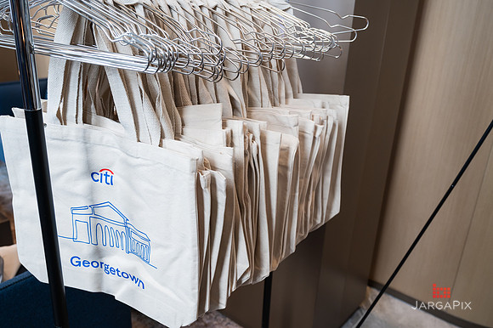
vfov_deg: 42.0
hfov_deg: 60.0
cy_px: 166
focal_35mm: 31
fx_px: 427
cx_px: 245
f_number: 4
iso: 640
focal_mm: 28
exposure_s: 1/160
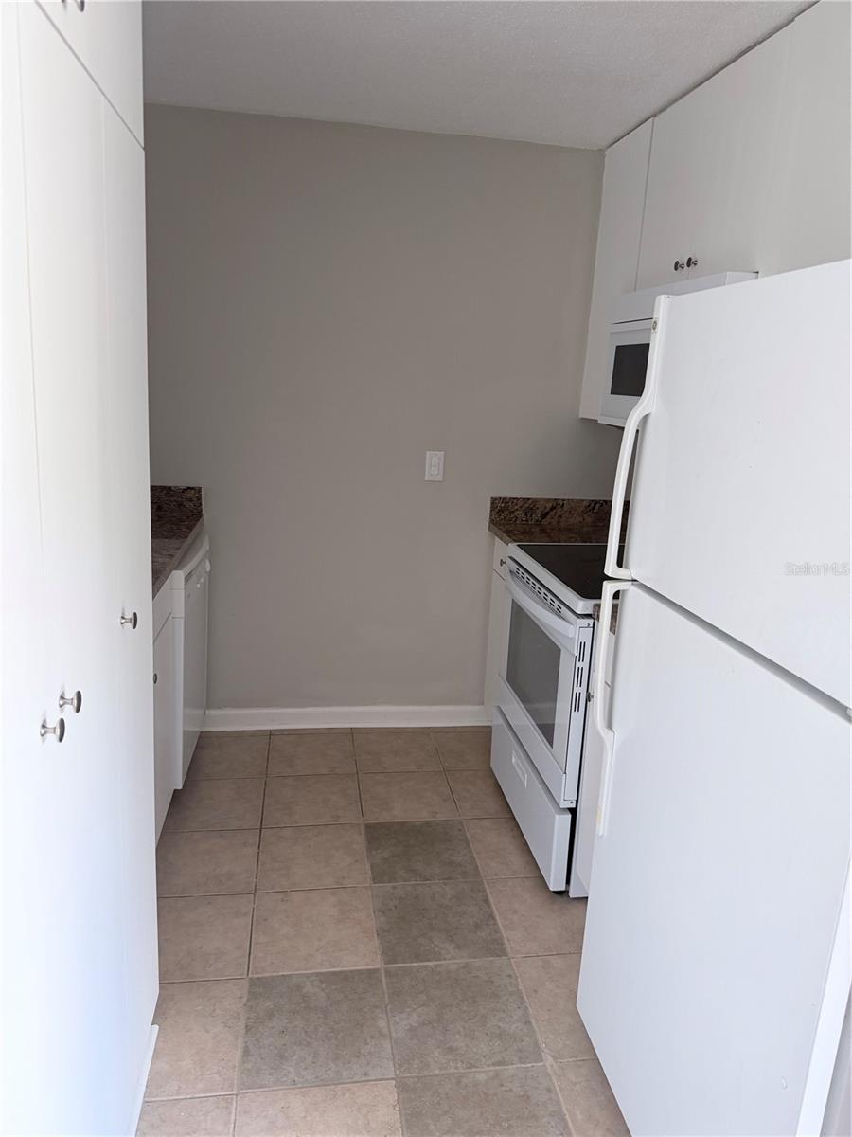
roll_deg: -3.6
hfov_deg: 56.8
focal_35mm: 24
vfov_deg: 71.6
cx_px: 426
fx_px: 788
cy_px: 568
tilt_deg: -14.3
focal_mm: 6.76
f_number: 1.78
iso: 200
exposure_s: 1/118
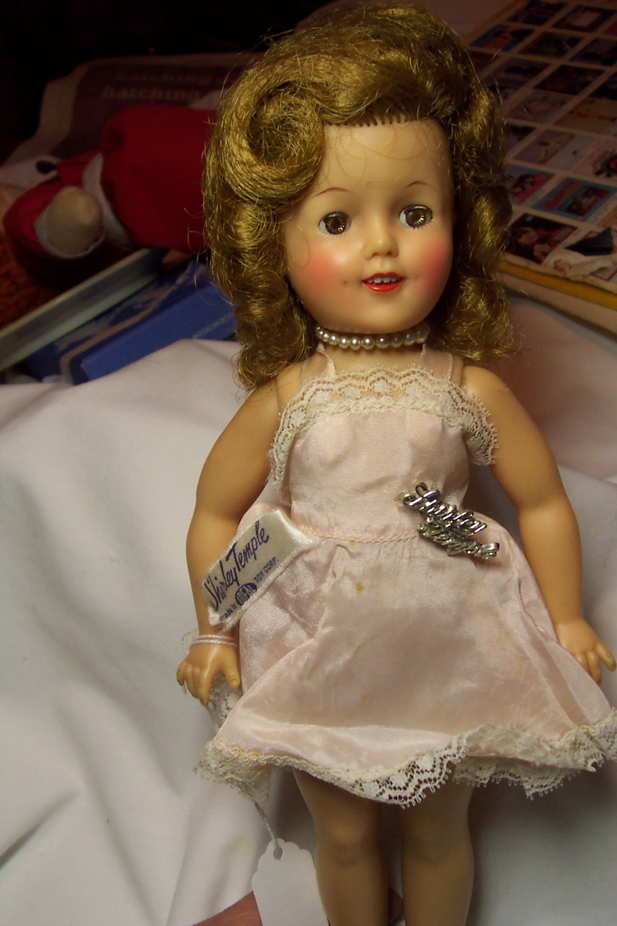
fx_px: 1003
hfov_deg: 34.2
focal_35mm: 39
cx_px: 347
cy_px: 467
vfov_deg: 49.6
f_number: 2.8
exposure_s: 1/45
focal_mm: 5.6
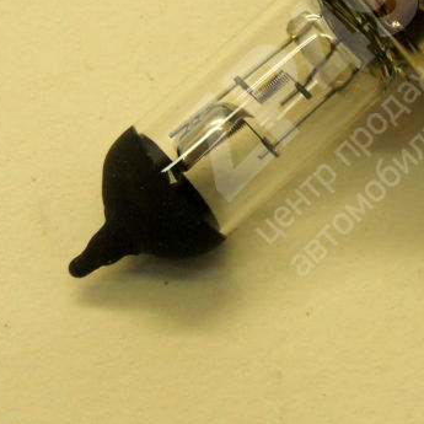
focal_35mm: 82
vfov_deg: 20.5
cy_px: 2
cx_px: 399
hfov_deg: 20.6
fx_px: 1136
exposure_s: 1/125
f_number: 3.5
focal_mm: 5.8
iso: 320
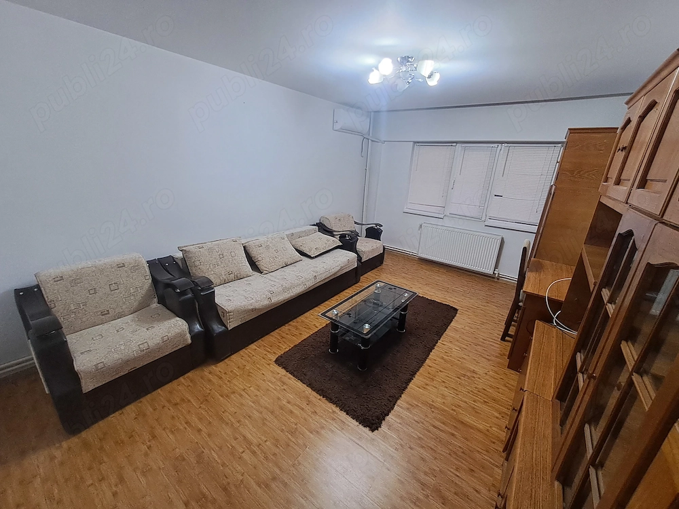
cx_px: 340
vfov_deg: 89.9
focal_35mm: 13
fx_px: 255
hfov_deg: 106.2
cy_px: 254
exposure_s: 1/50
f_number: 2.2
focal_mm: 1.42
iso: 125
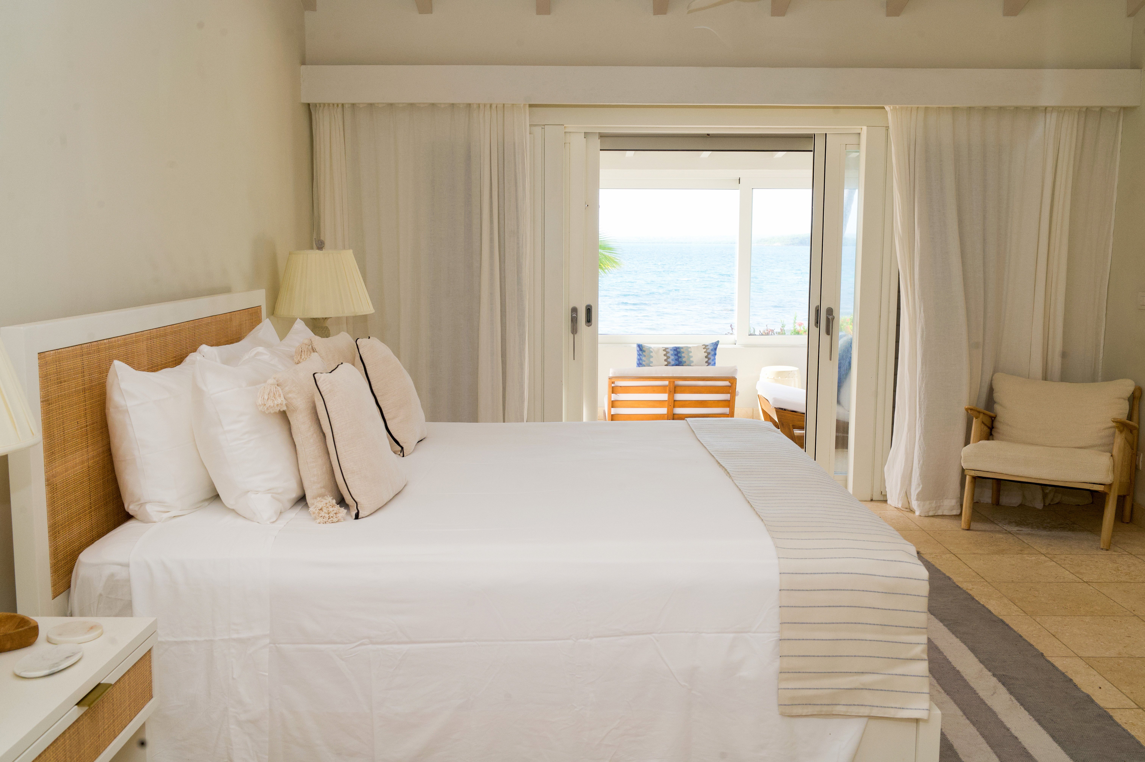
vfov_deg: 37.8
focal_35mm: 35
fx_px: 1112
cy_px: 381
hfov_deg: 54.5
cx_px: 572
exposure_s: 1/200
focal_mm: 35
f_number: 11
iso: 640
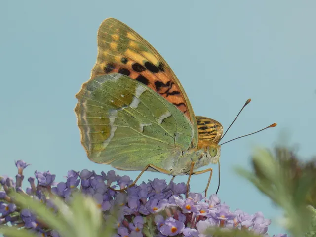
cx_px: 158
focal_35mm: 484
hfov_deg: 4.1
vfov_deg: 3.1
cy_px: 118
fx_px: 4418
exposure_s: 1/800
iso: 80
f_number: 5.6
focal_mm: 86.7
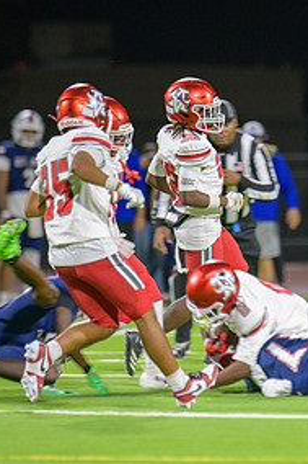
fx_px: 7876
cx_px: 295
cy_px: 264
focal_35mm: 613
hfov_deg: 2.2
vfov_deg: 3.4
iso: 1250
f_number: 2.8
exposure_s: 1/250
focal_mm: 300
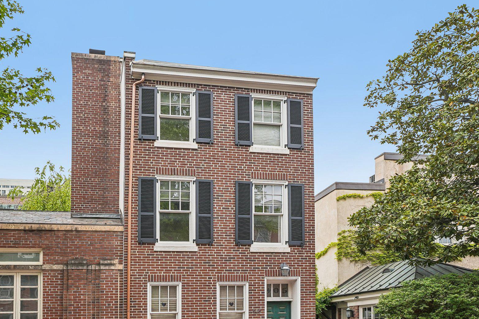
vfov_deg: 49.1
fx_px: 347
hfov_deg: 69.0
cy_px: 196
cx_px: 210
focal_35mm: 26
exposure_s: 1/100
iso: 100
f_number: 8
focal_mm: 19.8
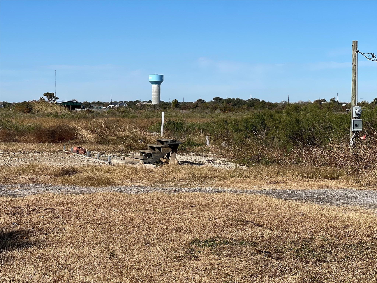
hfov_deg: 25.3
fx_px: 839
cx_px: 188
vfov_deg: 19.1
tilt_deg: -1.0
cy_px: 142
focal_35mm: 77
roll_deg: +0.1
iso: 32
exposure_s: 1/1014
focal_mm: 9
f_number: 2.8
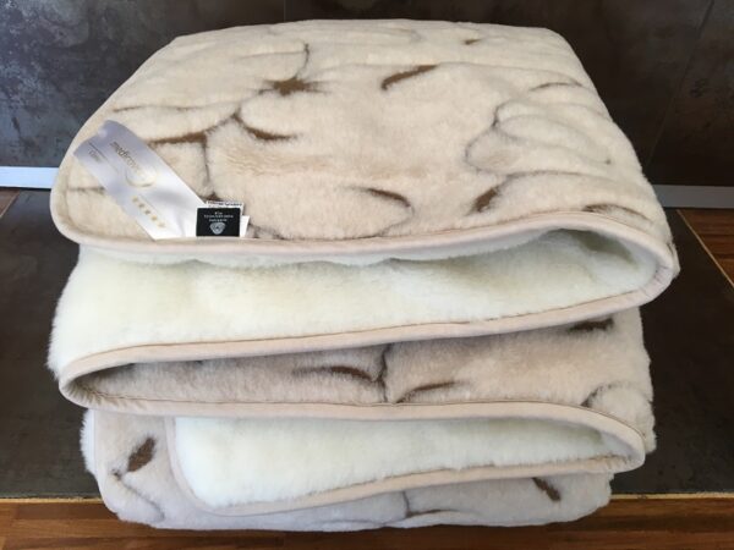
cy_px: 275
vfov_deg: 48.2
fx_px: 615
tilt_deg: -40.7
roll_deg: -3.7
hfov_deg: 61.7
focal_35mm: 29
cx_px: 367
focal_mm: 4.15
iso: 40
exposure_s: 1/33
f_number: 2.2
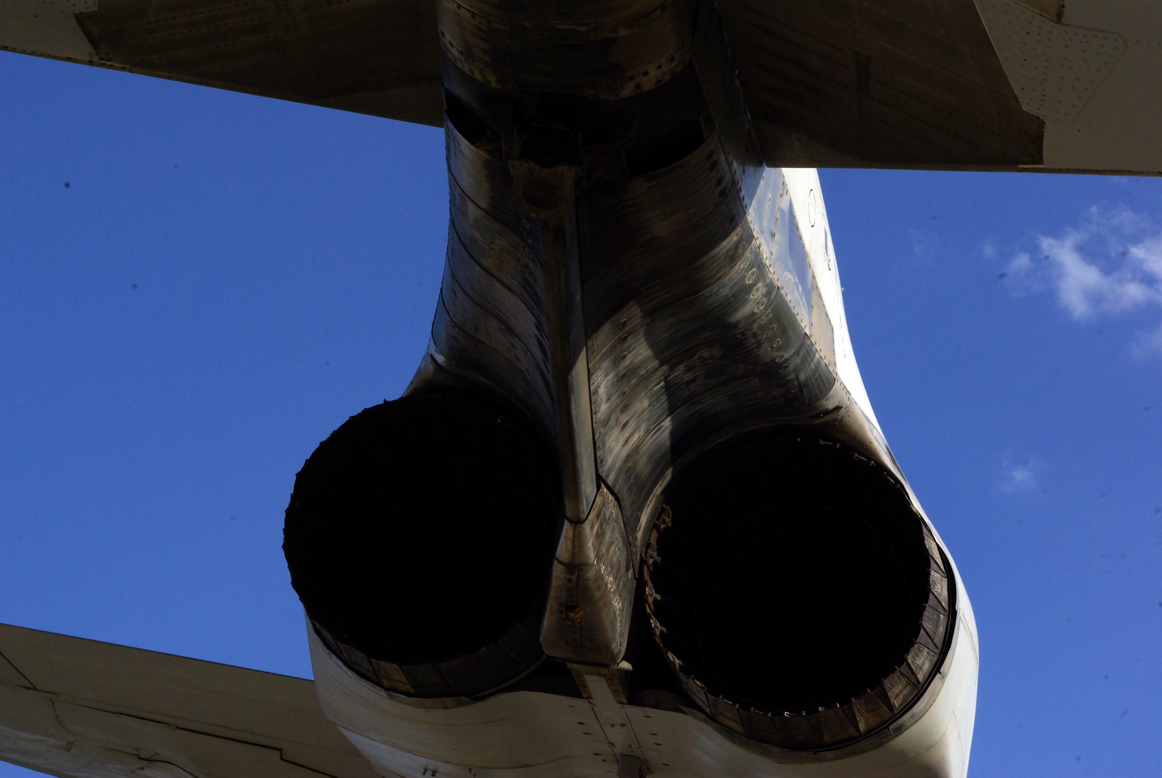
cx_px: 581
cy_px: 389
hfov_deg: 24.6
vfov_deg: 16.6
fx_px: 2666
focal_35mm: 82
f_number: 22
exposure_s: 1/125
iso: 200
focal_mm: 55
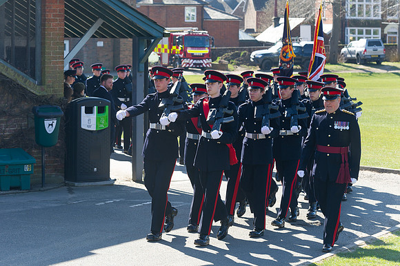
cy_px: 112
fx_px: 1266
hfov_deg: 17.9
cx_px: 162
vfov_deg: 12.0
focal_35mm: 114
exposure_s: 1/320
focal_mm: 95
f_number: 5.6
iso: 250
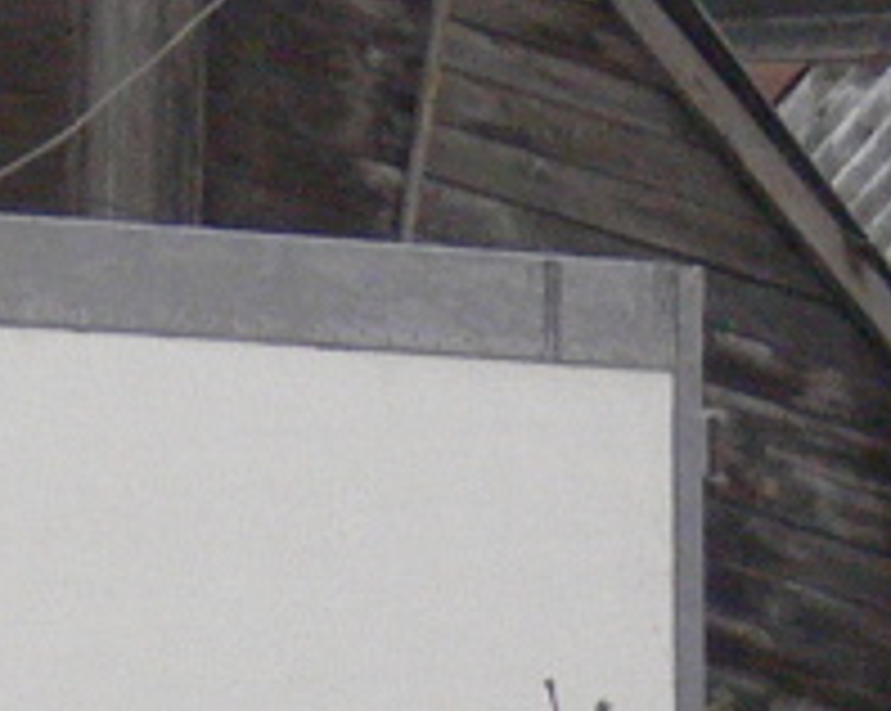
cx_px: -1946
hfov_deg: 2.6
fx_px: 19416
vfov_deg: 2.1
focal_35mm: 737
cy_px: 1026
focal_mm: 23.6
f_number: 3.6
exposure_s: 1/25
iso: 200
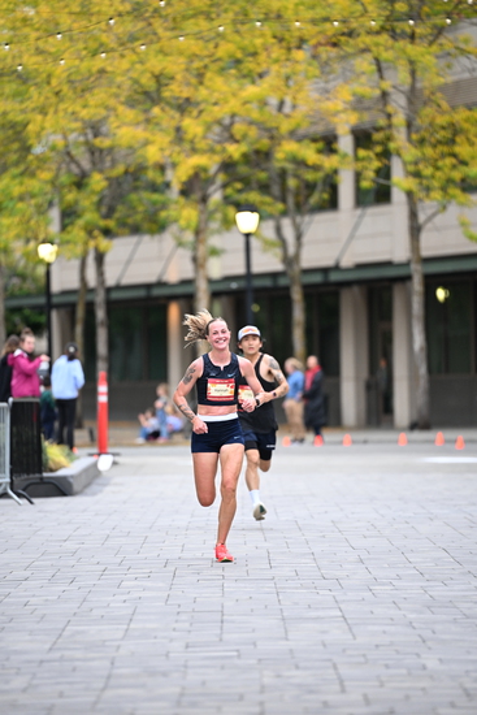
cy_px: 358
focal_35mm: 200
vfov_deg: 10.3
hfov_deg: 6.9
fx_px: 3972
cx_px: 238
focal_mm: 200
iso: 1600
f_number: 2.8
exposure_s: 1/800
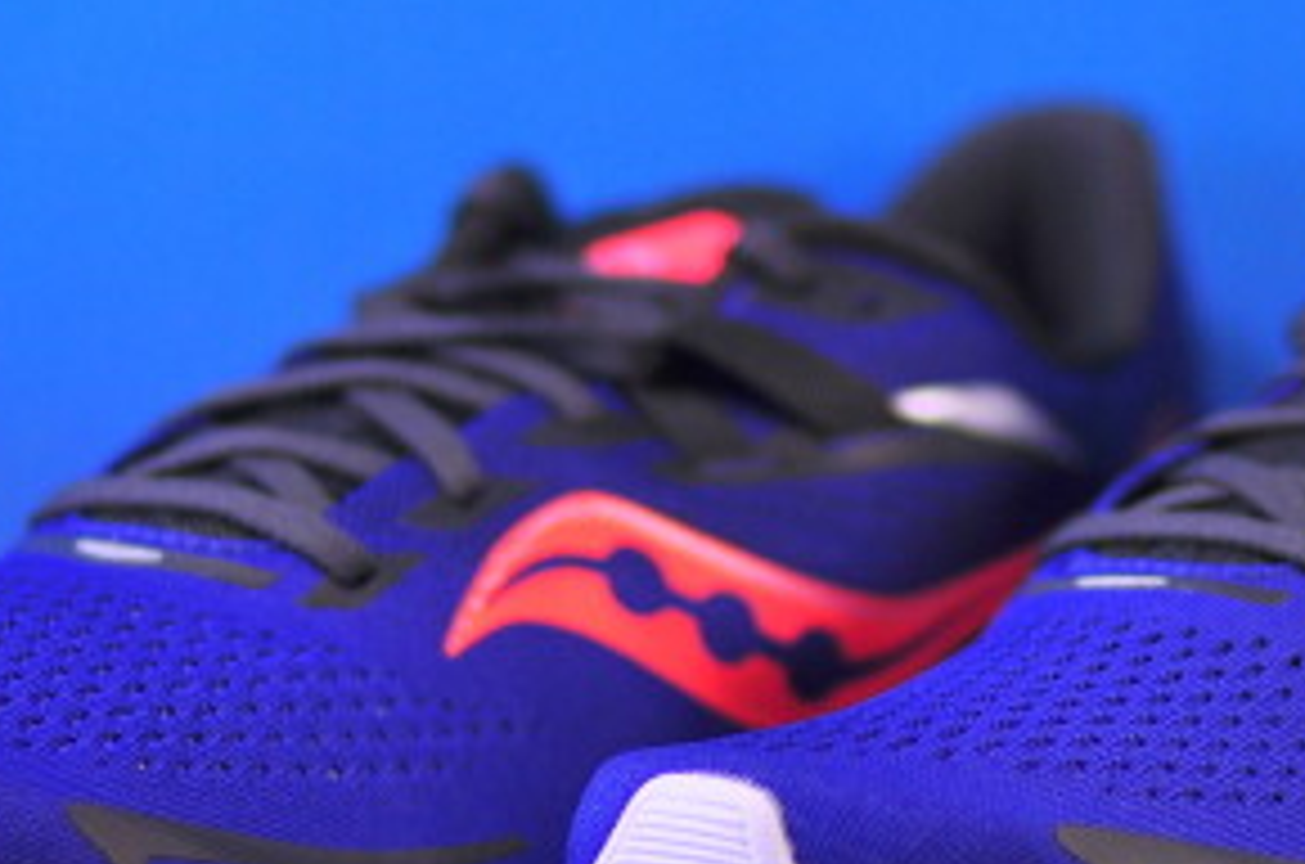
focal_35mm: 207
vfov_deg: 6.6
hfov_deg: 9.9
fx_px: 7487
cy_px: 272
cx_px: 1012
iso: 250
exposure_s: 1/320
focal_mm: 50
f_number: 2
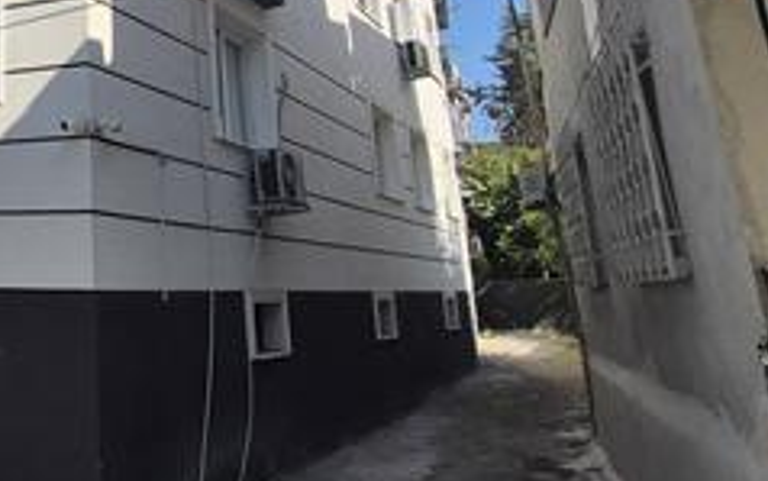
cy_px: 55
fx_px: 775
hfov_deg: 42.7
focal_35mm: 37
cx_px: -55
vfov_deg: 32.9
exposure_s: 1/1864
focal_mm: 1.74
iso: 50
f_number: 2.2
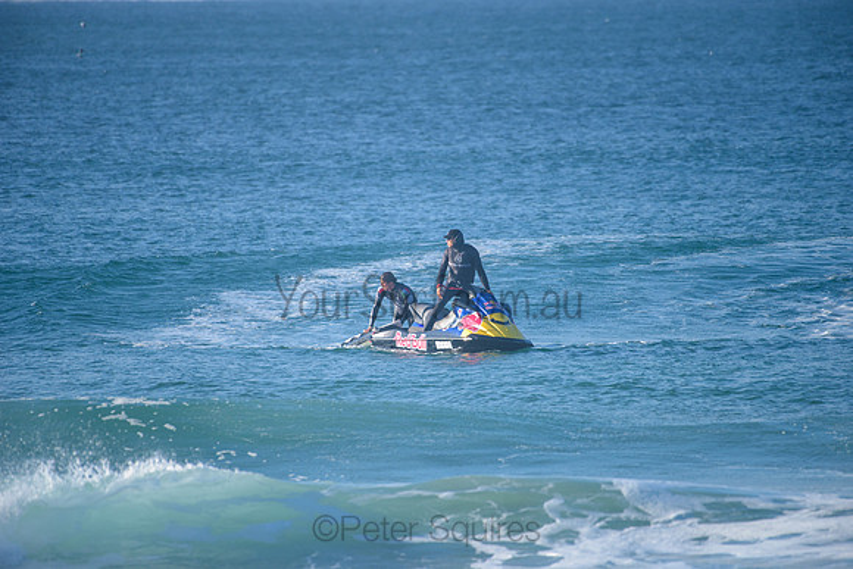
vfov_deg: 2.8
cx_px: 426
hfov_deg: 4.1
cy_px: 284
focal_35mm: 500
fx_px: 11849
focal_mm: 500
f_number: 5.6
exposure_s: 1/2000
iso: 400
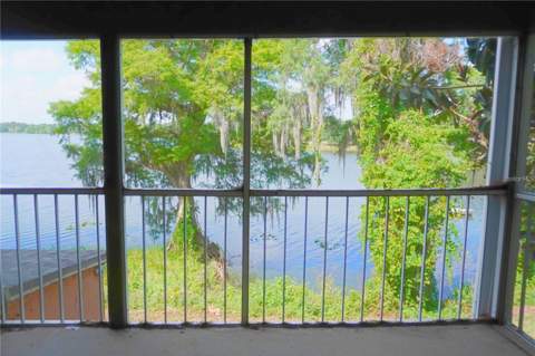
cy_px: 178
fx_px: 356
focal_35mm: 24
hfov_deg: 73.8
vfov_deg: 53.0
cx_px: 268
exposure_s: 1/4000
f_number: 3.5
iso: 1250
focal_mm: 16
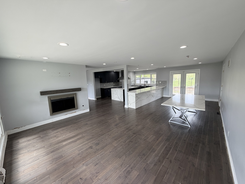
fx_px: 99
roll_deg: +2.7
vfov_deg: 85.7
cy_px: 92
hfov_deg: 102.1
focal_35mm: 14
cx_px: 122
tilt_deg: -8.3
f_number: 2.2
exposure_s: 1/120
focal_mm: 2.22
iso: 80
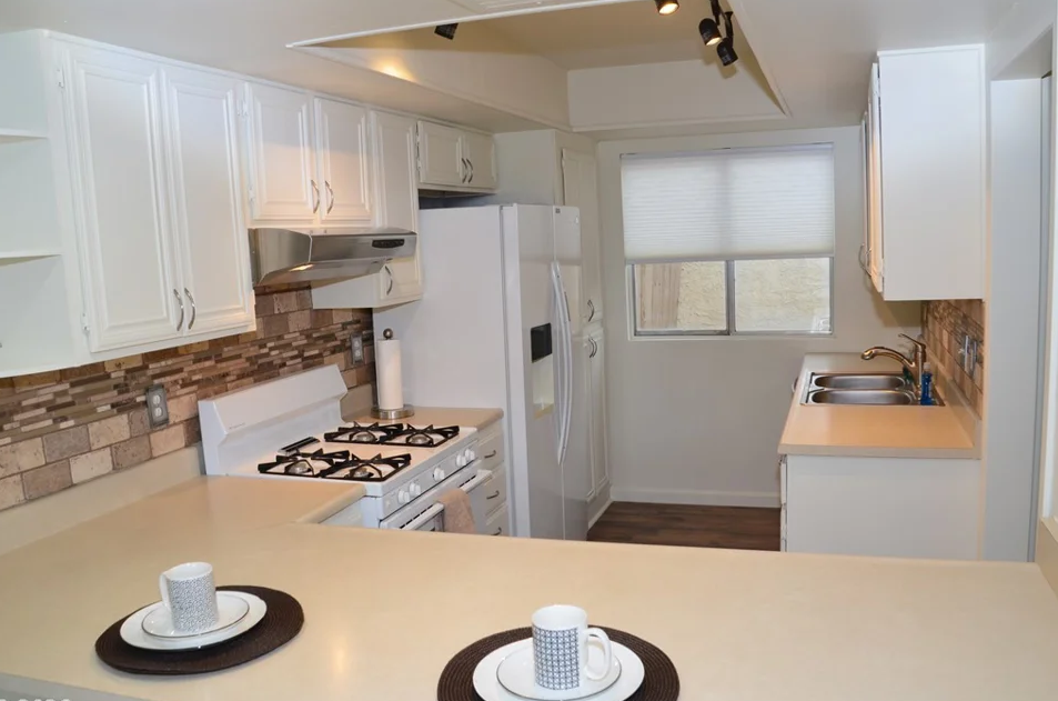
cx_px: 531
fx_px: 850
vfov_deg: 44.8
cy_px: 348
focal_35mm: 29
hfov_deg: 63.8
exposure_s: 1/40
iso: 400
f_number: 9
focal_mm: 18
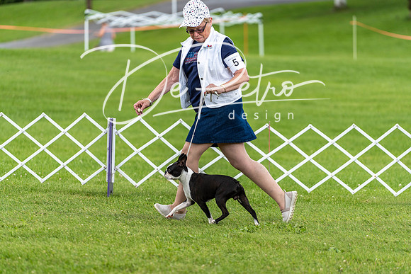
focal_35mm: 200
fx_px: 2284
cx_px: 206
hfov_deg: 10.3
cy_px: 137
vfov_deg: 6.9
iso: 320
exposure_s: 1/1000
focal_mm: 200
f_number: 4
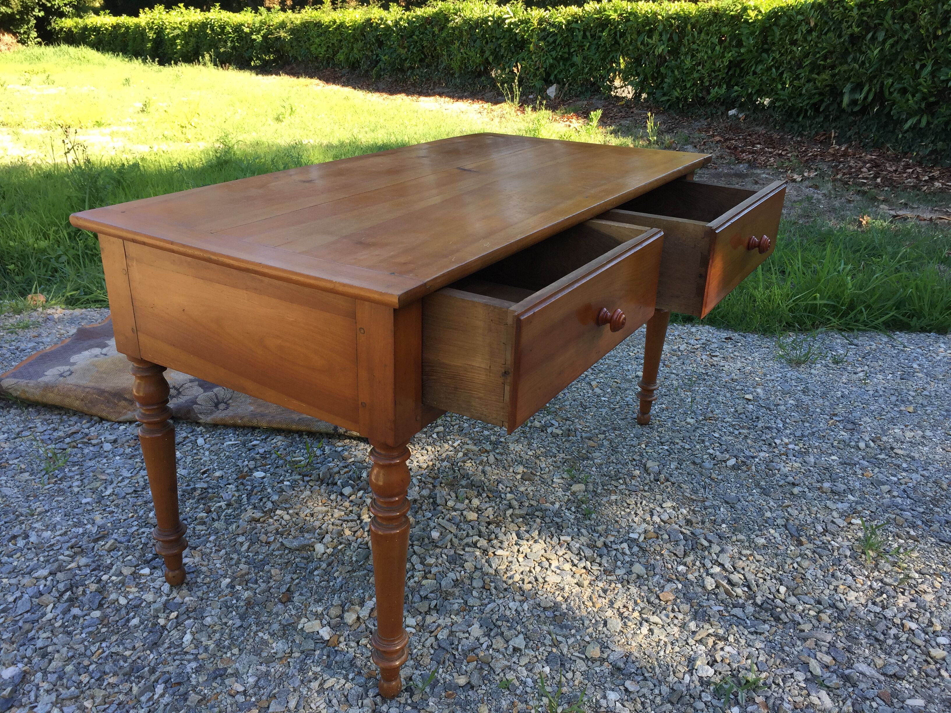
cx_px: 476
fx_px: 797
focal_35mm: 29
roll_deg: -2.0
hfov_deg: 61.7
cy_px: 356
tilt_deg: -26.6
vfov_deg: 48.2
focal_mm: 4.15
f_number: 2.2
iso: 32
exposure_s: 1/265
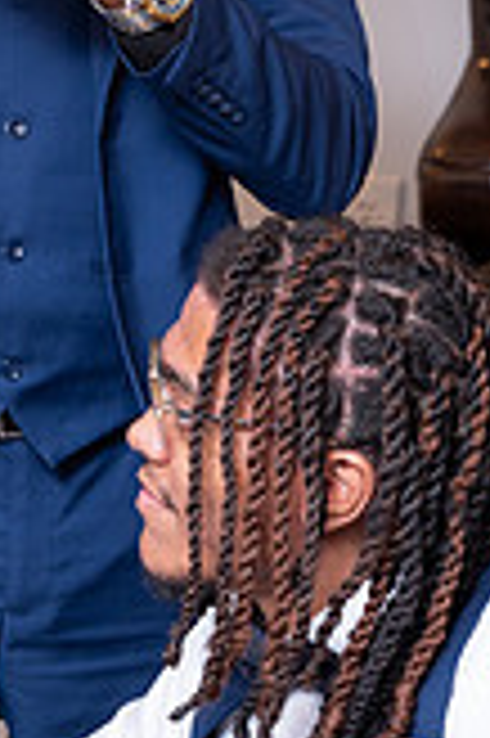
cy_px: 288
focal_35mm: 151
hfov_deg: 9.0
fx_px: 3089
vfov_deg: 13.6
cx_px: 47
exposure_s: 1/200
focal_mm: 55
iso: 1250
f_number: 4
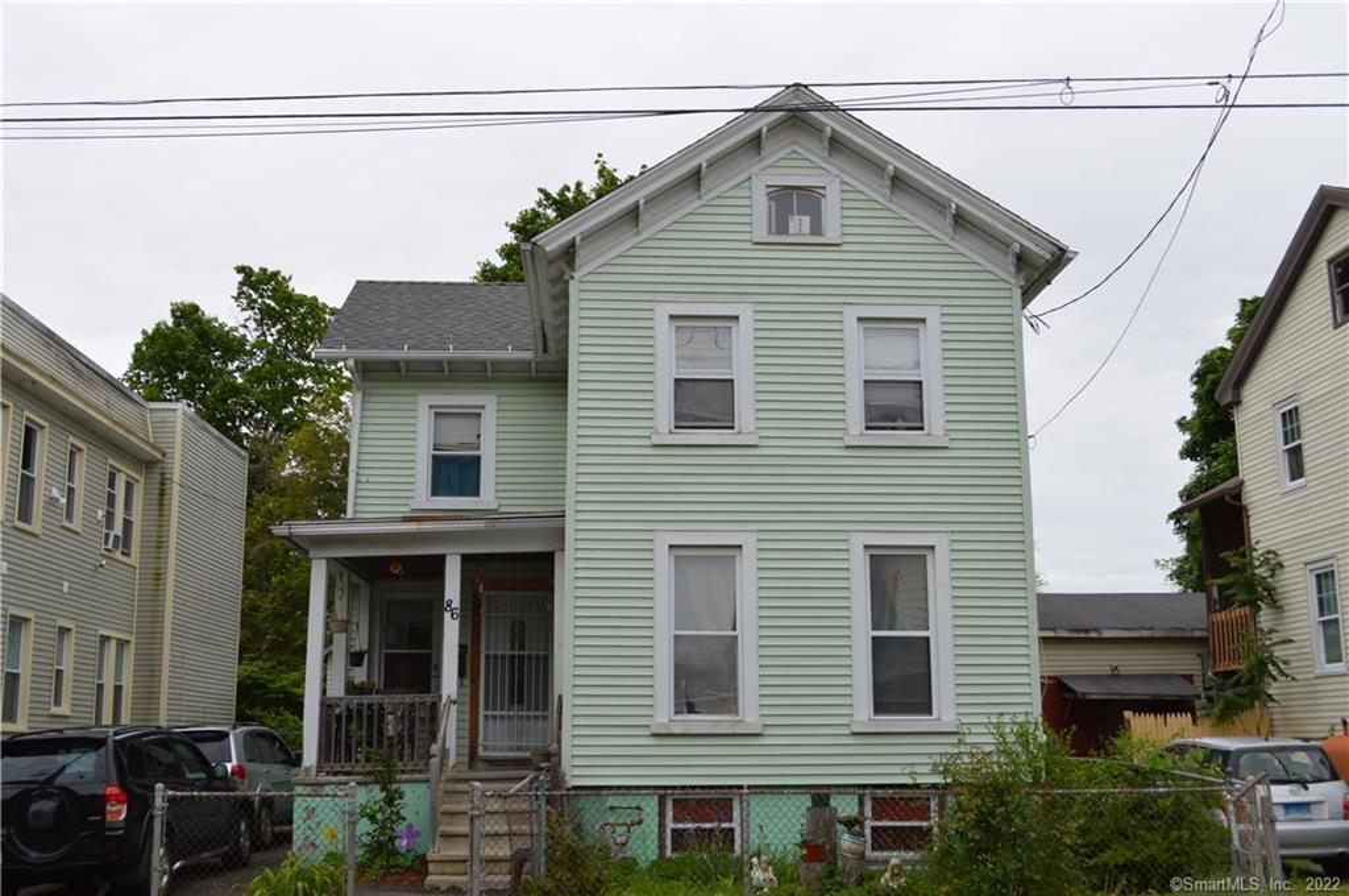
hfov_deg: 53.2
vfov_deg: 36.8
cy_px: 448
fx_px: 1347
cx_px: 674
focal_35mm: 36
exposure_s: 1/250
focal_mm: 24
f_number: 8
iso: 100
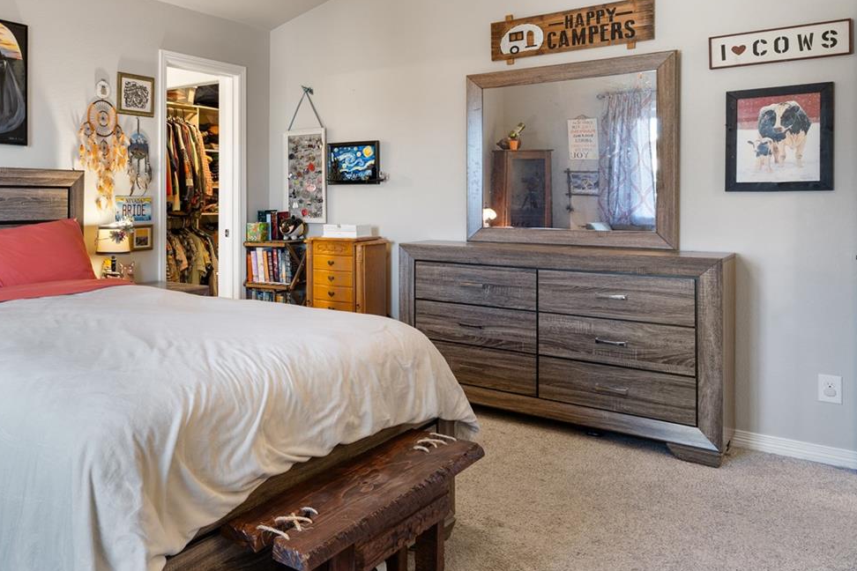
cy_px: 197
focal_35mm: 30
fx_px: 714
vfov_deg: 43.1
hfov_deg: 58.1
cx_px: 195
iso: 200
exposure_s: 1.6
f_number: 8
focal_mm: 18
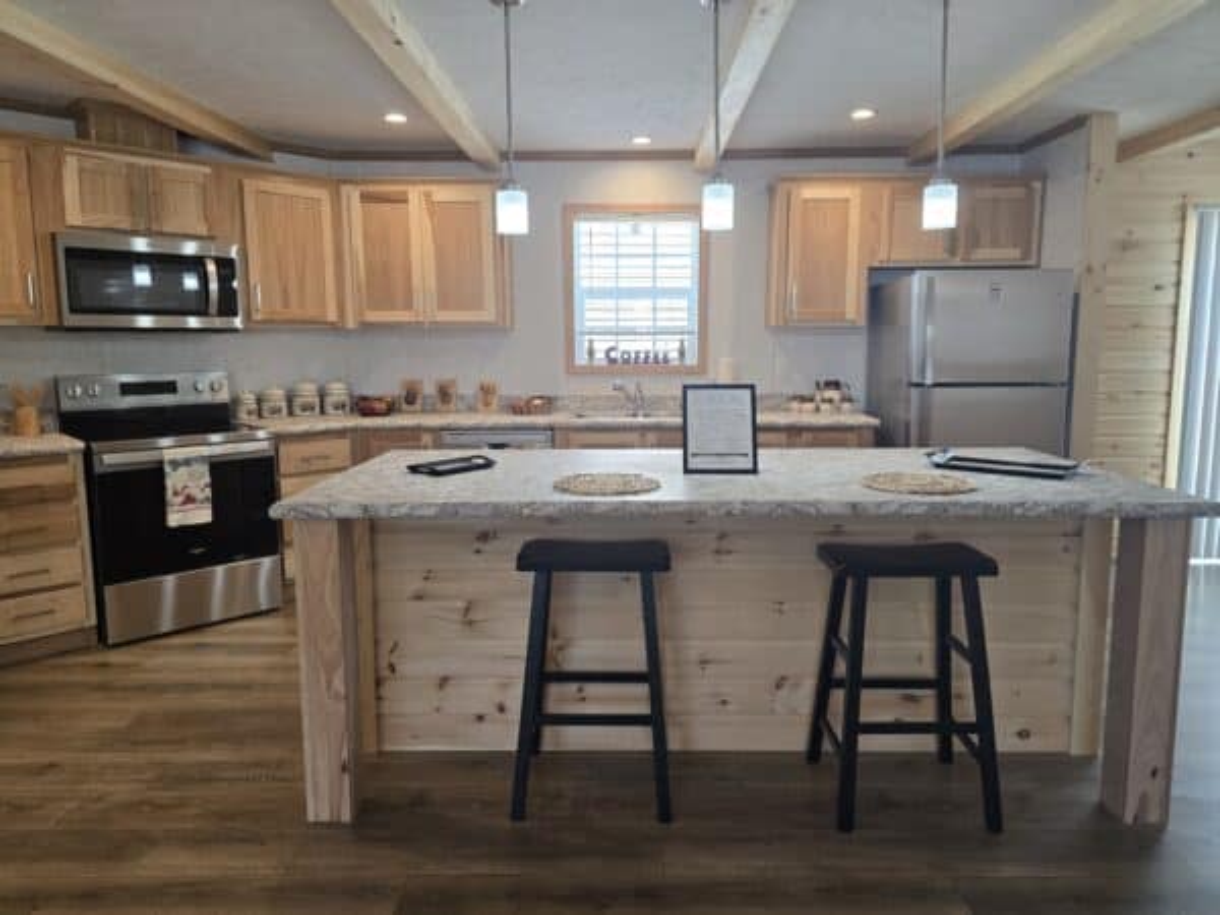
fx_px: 811
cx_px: 610
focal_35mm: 23
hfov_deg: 73.9
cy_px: 458
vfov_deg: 58.9
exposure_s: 1/120
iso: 125
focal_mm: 6.3
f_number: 1.7
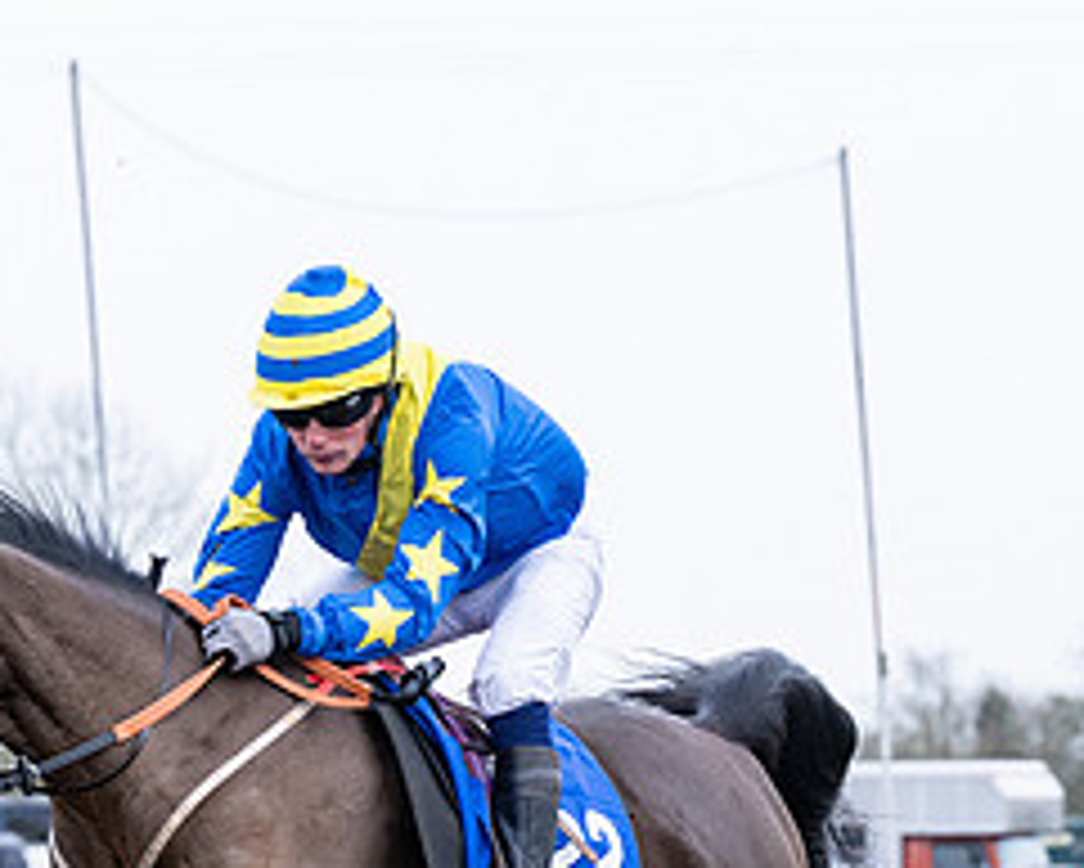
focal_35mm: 349
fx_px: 11201
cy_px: 1236
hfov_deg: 5.5
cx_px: 560
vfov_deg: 4.4
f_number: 4
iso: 800
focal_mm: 93
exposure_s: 1/1000
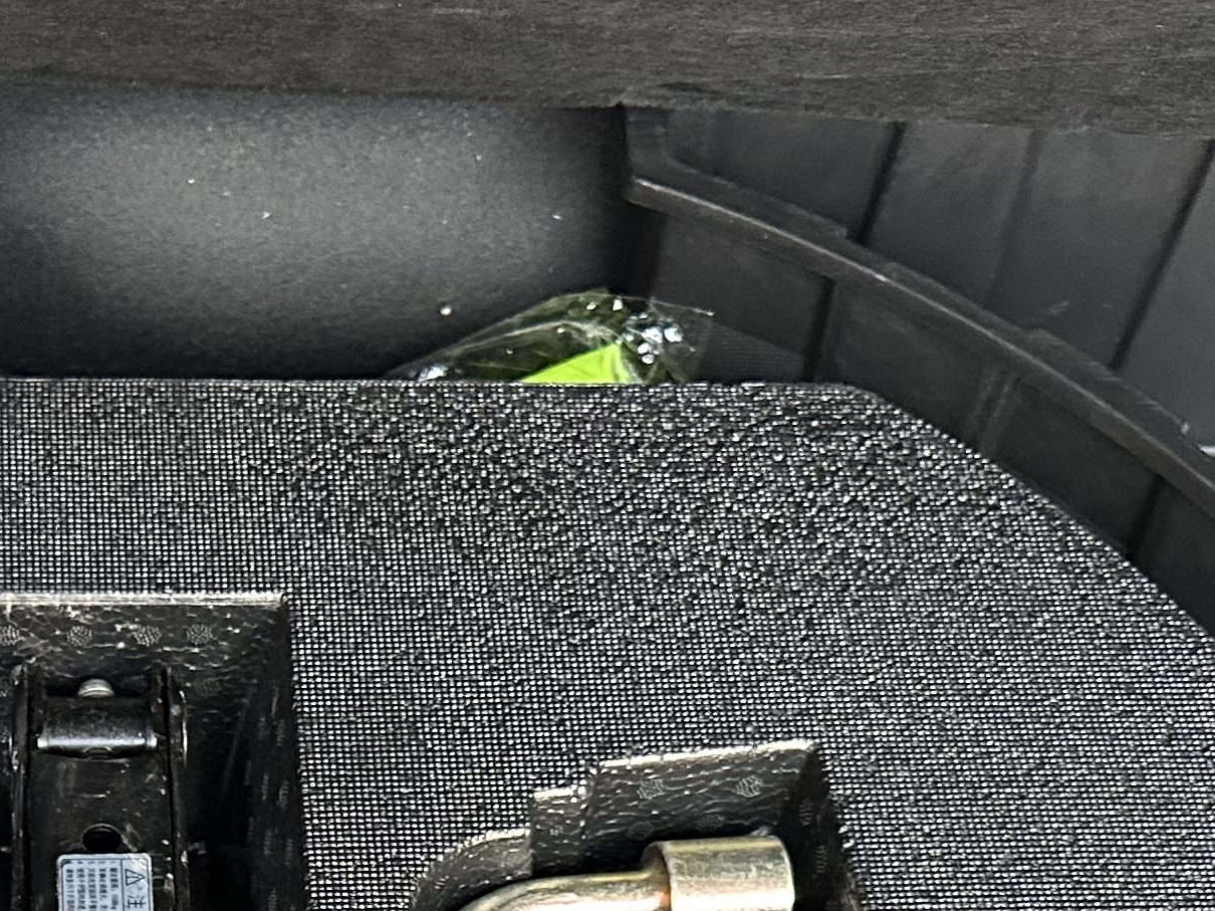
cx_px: 34
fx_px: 2807
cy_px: 1397
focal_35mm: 80
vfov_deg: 16.6
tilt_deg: -60.3
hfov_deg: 23.5
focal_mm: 6.86
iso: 500
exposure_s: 1/60
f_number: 1.78
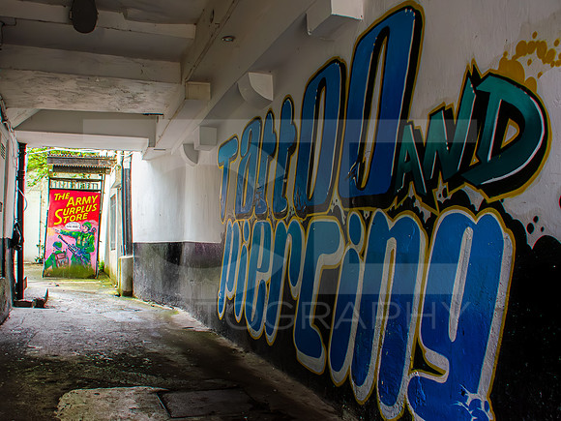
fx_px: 513
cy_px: 211
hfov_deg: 57.3
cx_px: 266
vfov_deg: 44.6
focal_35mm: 32
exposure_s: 1/25
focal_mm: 18
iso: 500
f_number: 8
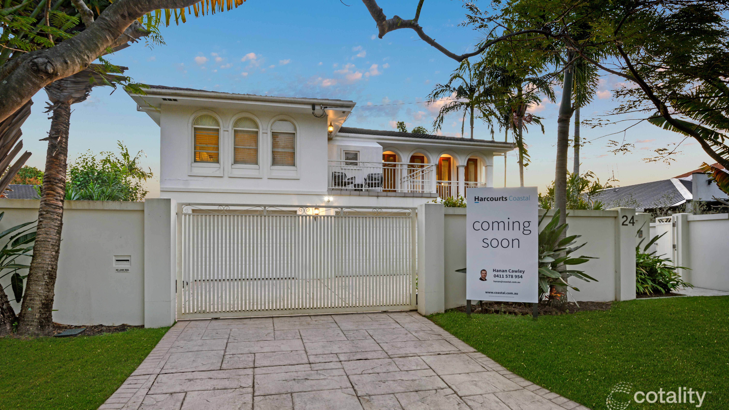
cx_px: 364
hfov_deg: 86.6
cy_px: 184
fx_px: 387
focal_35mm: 20
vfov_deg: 55.8
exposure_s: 1/60
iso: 400
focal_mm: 19
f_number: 7.1
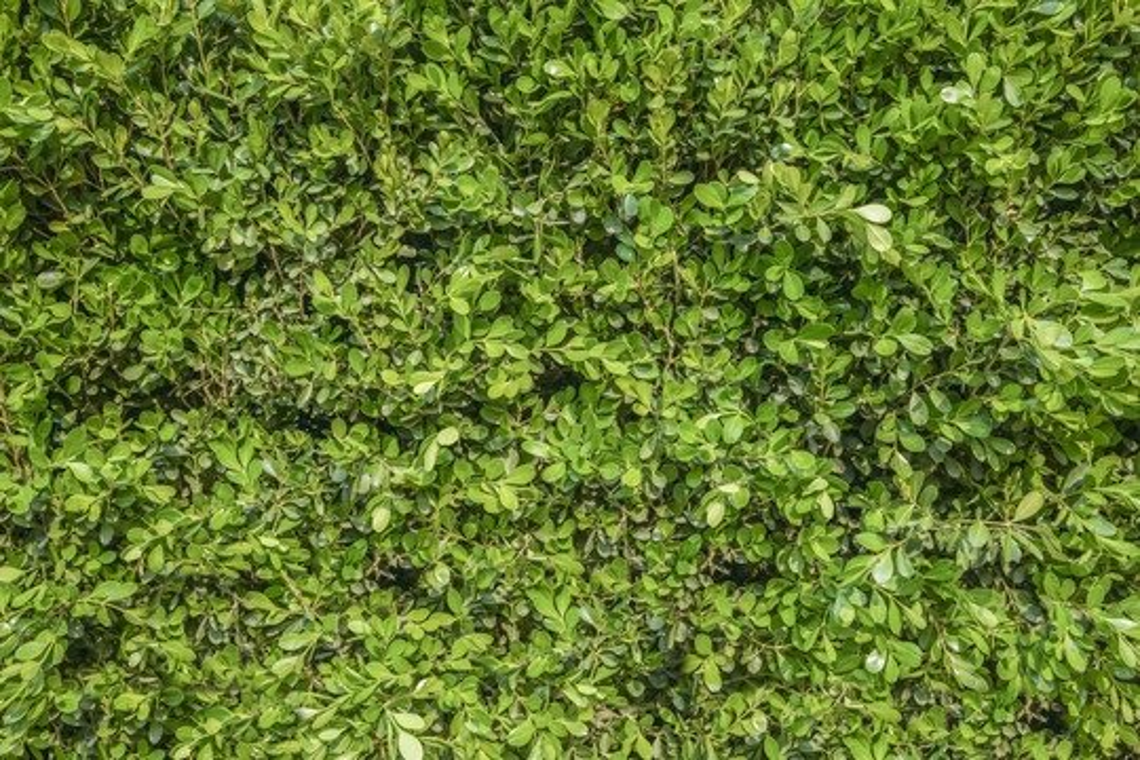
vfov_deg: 37.9
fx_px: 1108
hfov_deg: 54.4
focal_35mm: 35
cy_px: 380
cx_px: 570
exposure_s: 1/200
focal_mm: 35
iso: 160
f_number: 8
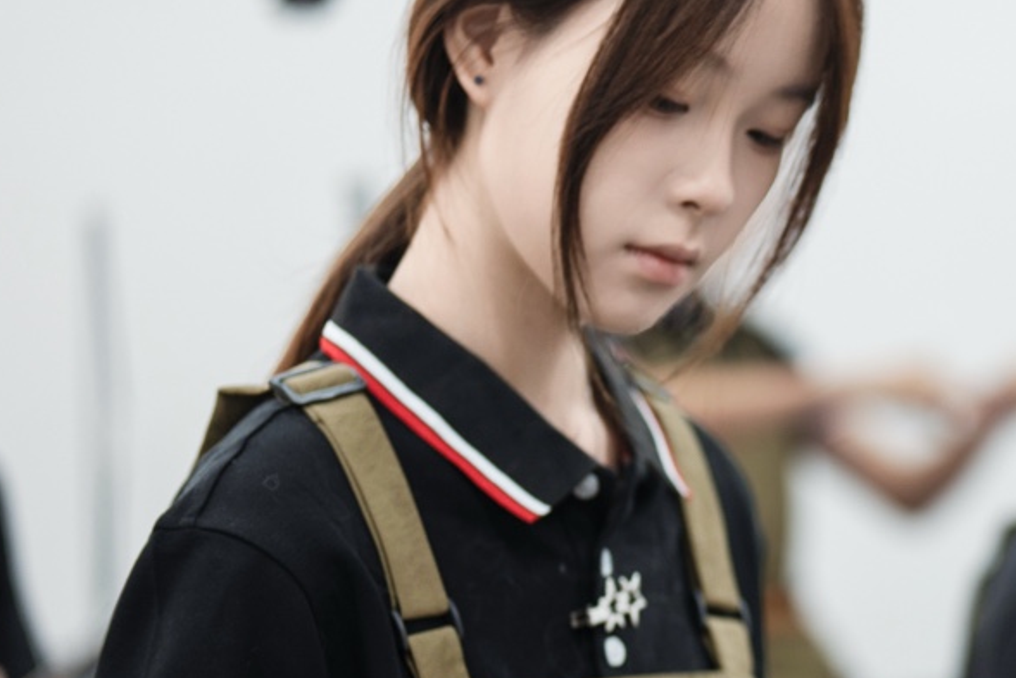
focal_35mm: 163
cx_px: 1244
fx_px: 4601
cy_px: 507
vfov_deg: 8.4
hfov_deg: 12.3
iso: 125
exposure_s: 1/125
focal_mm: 50
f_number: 1.4
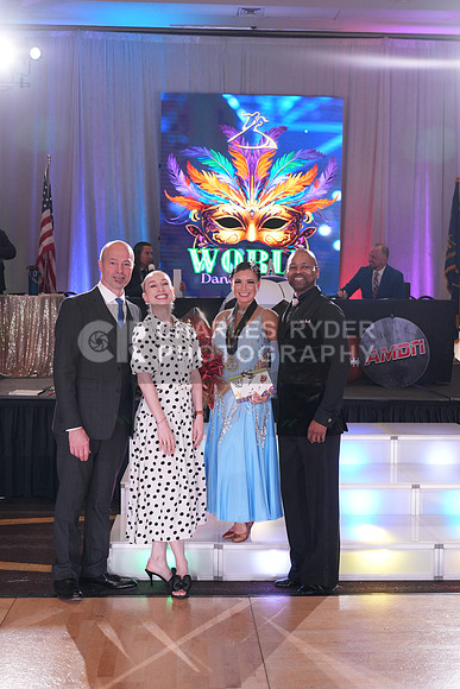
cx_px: 230
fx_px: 804
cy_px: 344
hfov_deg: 31.9
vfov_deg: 46.4
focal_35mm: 42
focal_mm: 42
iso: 2000
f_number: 4
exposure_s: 1/400
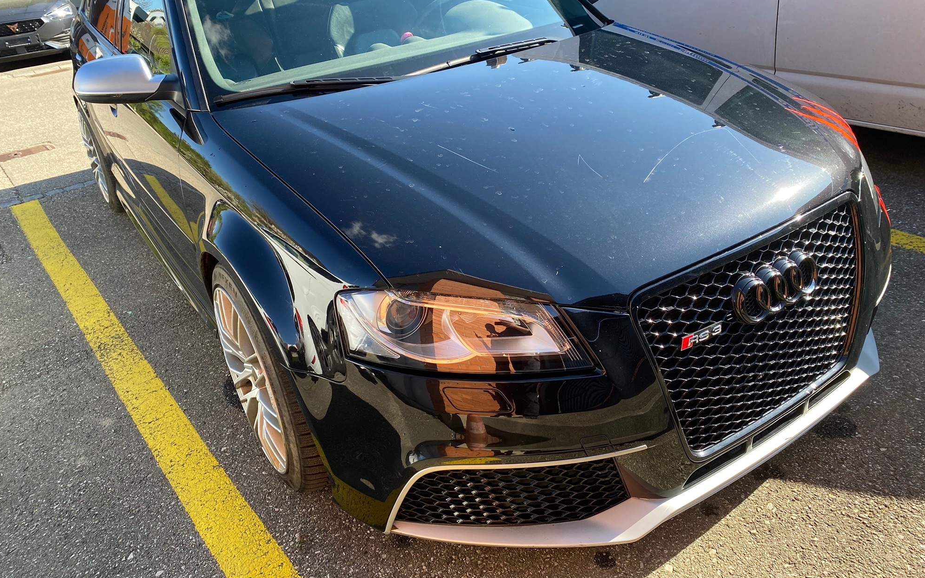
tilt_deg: -27.4
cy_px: 255
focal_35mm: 28
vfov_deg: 44.5
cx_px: 458
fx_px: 706
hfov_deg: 66.5
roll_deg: +7.9
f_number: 1.8
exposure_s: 1/389
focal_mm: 4.25
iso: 32
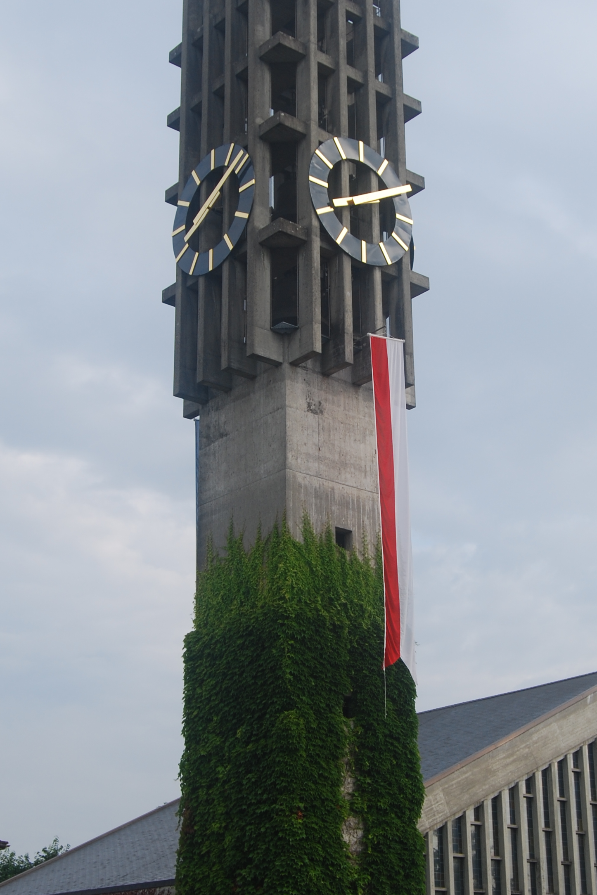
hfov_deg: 23.0
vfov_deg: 33.9
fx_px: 1467
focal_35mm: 59
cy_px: 457
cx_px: 356
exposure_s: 1/160
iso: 100
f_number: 6.3
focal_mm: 22
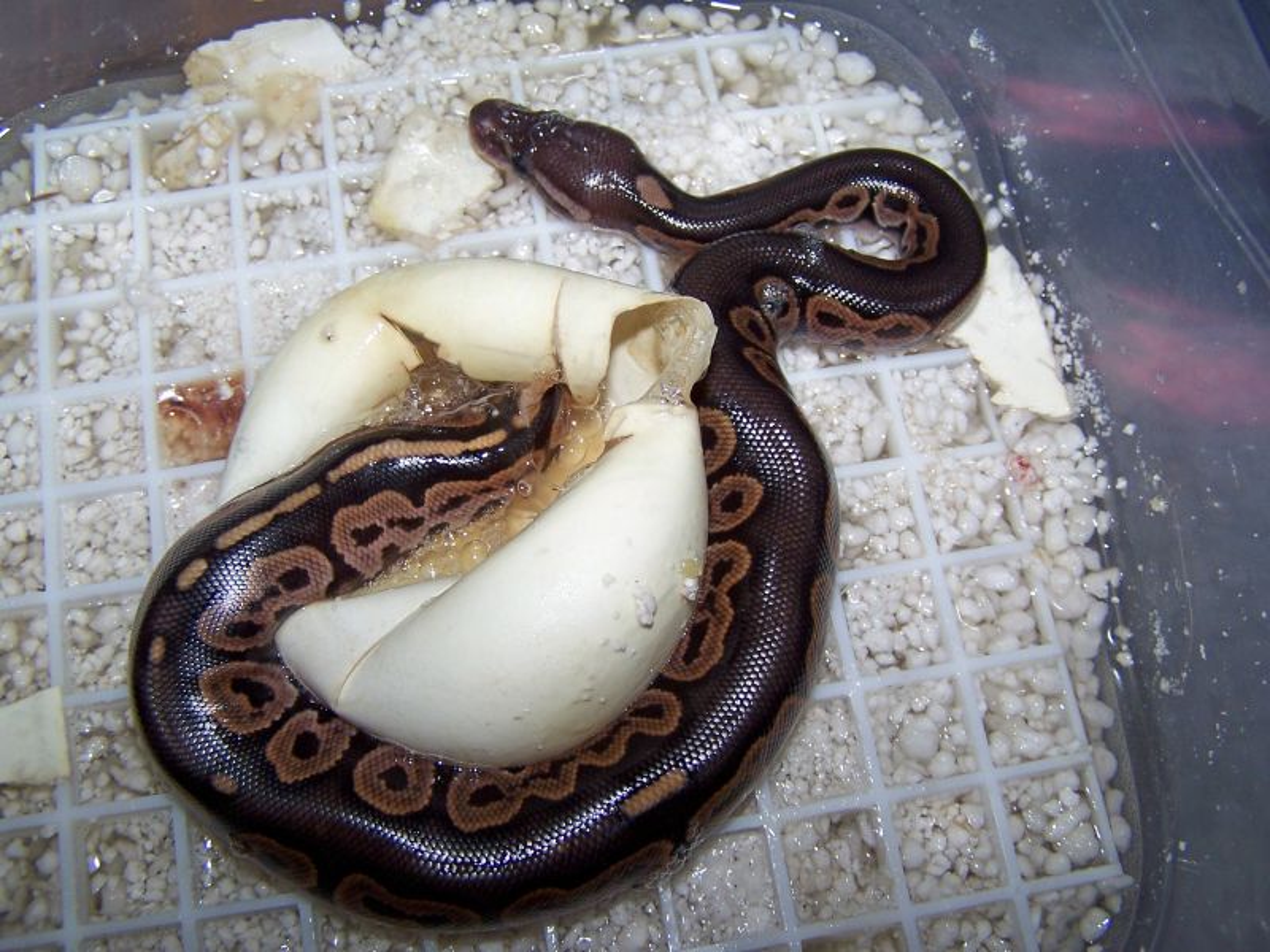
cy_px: 476
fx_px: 1394
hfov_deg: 49.0
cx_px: 635
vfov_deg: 37.7
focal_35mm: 38
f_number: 2.8
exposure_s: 1/60
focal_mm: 6.3
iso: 80
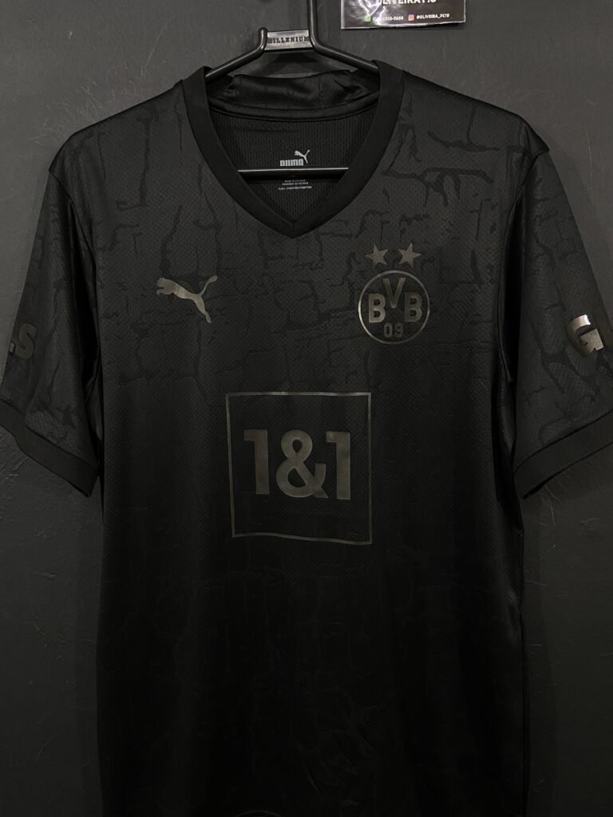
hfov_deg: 53.1
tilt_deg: -7.0
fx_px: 614
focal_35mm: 26
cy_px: 408
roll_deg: +1.6
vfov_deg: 67.3
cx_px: 306
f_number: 1.8
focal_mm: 4.25
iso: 400
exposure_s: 1/60
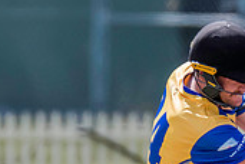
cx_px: 58
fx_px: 18469
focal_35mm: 2714
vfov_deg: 0.5
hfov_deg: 0.8
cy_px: 70
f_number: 6.3
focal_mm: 550
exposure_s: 1/2500
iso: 800
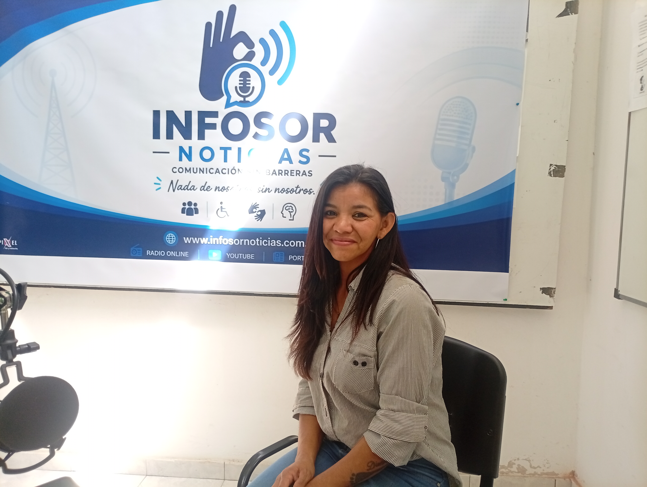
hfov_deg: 65.2
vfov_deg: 51.5
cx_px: 324
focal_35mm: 27
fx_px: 505
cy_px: 244
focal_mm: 3.84
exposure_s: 1/50
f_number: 1.8
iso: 85
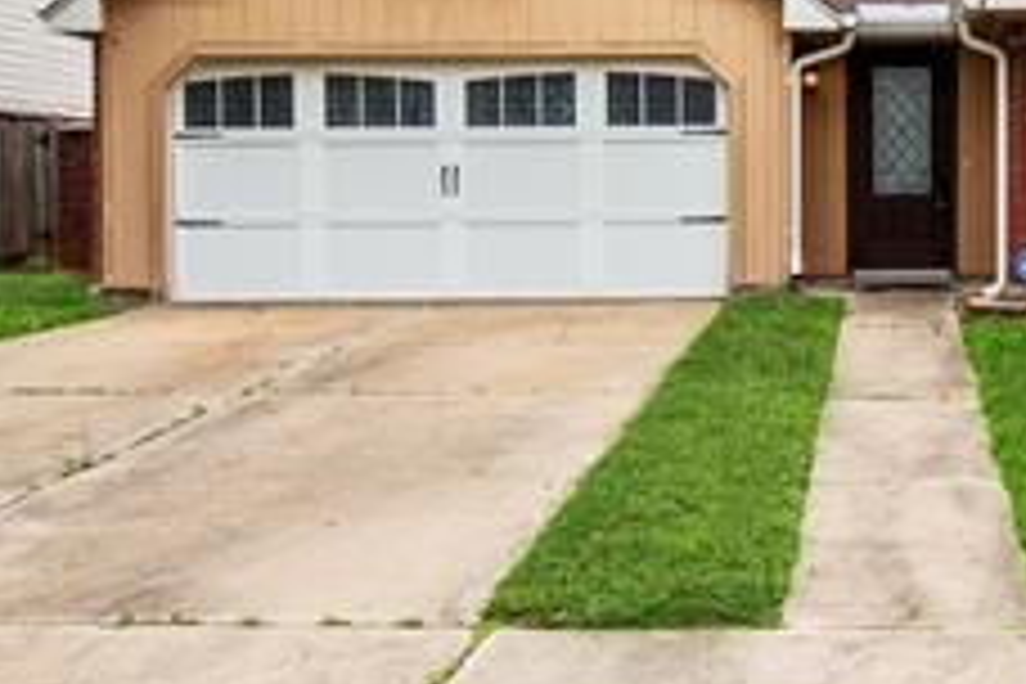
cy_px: 227
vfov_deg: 21.5
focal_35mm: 63
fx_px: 1795
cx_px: 927
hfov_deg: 30.5
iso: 100
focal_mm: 14
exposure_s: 1/250
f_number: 8
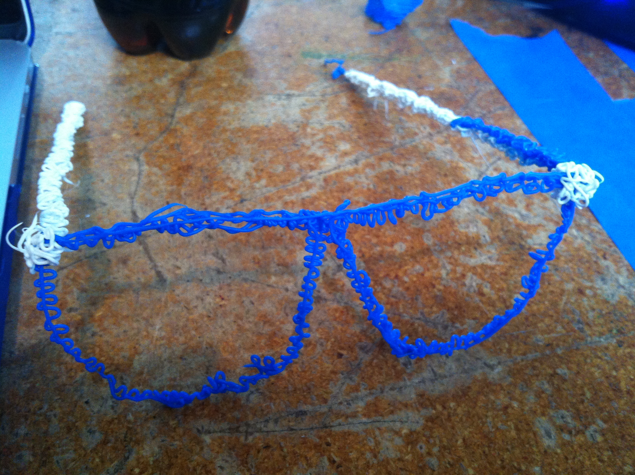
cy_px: 238
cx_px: 318
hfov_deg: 52.7
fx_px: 641
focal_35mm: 35
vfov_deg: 40.6
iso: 250
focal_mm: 3.85
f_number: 2.8
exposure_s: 1/15
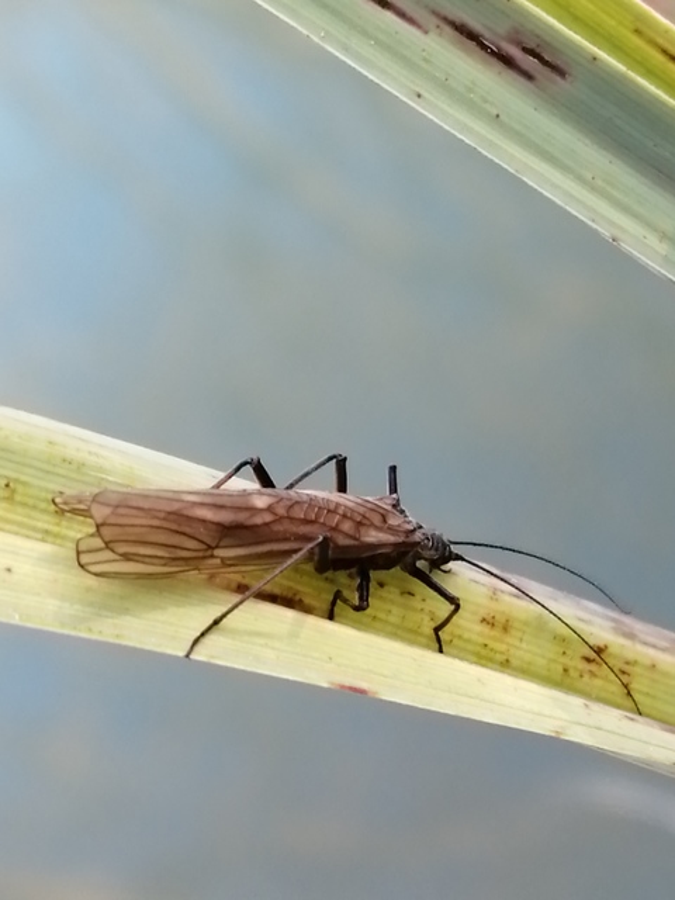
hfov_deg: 14.2
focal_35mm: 104
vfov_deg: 18.9
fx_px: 2704
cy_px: 450
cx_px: 338
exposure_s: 1/100
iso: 100
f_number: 1.8
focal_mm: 3.46
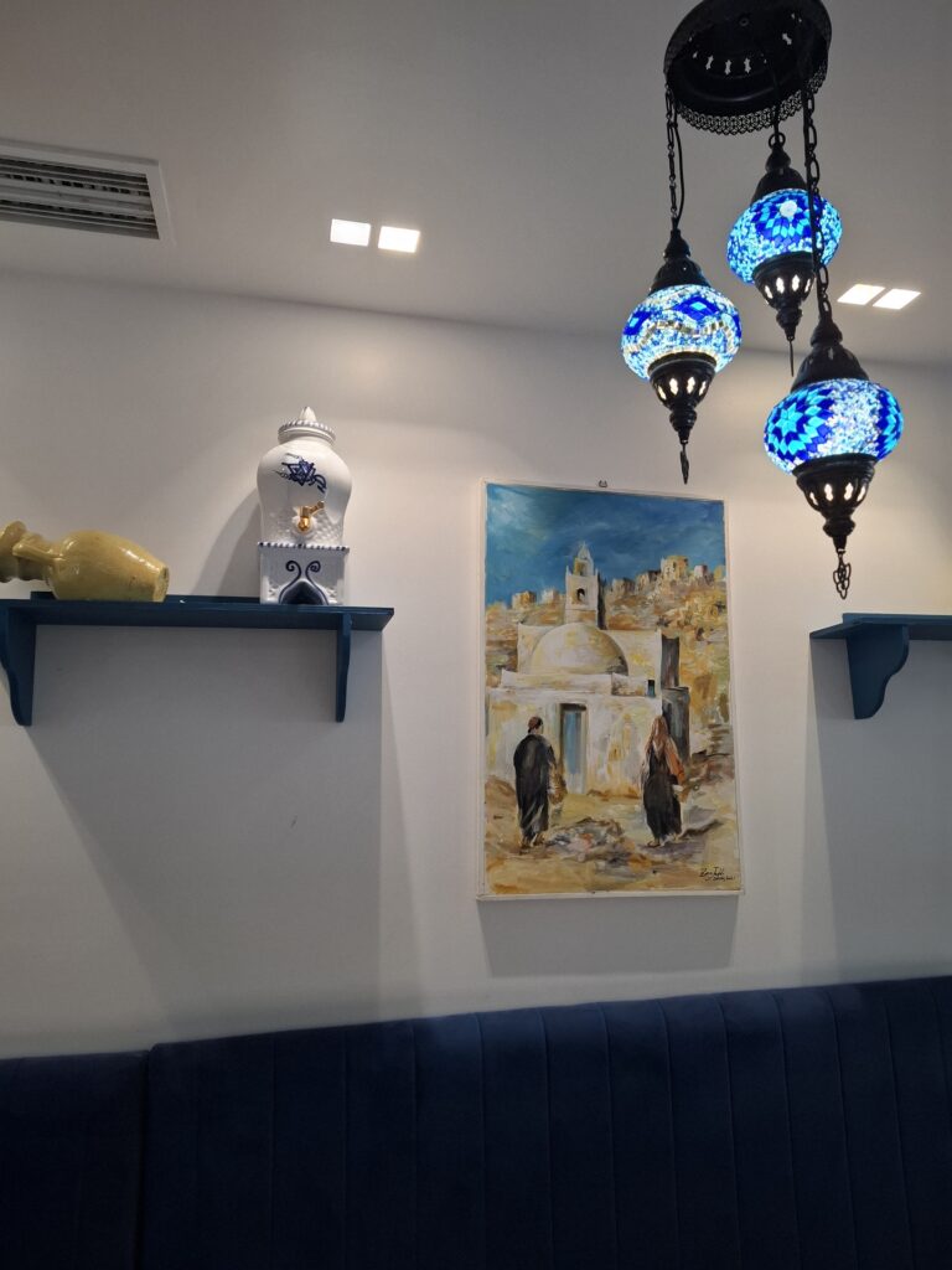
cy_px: 635
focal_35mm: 23
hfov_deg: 58.9
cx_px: 476
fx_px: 843
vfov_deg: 73.9
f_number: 1.8
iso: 125
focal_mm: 5.54
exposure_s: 1/120
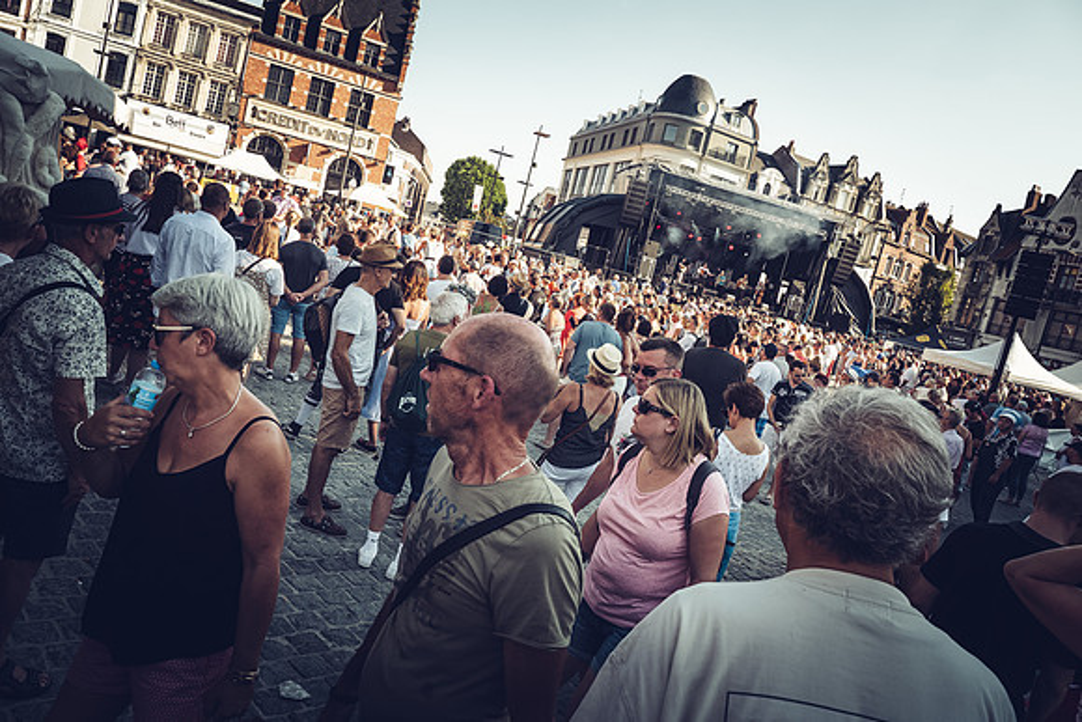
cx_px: 541
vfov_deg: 51.4
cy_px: 361
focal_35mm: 25
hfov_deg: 71.6
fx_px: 750
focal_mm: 12
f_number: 5.6
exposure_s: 1/250
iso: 200
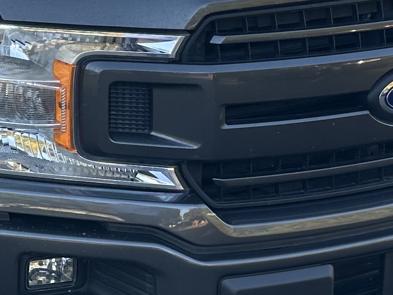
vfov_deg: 13.3
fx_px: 1237
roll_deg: -0.6
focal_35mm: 109
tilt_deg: -7.2
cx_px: -50
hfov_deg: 17.4
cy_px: -47
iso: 80
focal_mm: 6.86
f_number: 1.78
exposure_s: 1/473
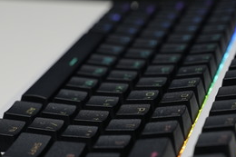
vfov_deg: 10.1
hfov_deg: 15.2
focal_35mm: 135
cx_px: 121
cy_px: 106
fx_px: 884
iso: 640
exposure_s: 1/100
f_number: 4
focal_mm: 45
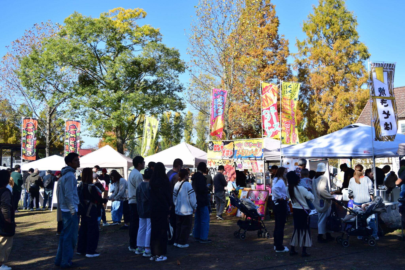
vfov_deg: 34.2
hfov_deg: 49.6
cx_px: 202
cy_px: 135
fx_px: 439
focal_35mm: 39
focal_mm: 26
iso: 100
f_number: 7.1
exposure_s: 1/400
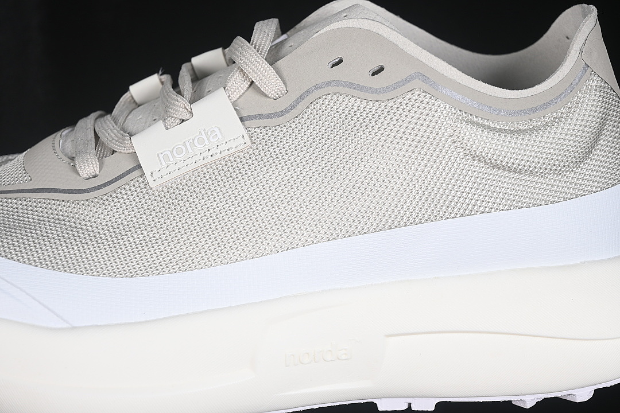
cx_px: 310
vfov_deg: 18.2
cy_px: 206
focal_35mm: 75
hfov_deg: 27.0
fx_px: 1292
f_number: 7.1
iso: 160
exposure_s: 1/80
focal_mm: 50
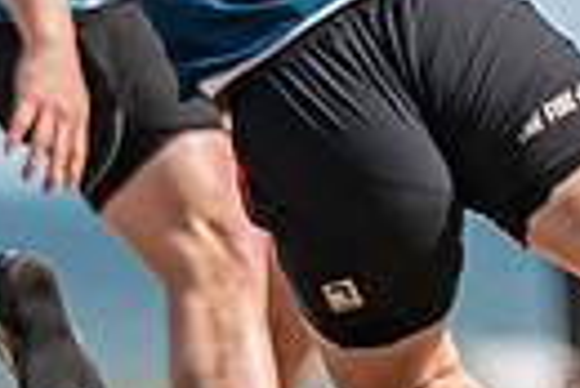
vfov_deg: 0.7
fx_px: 32226
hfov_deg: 1.0
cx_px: 483
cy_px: -171
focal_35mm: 1998
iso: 160
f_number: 2.8
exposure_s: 1/3200
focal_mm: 200
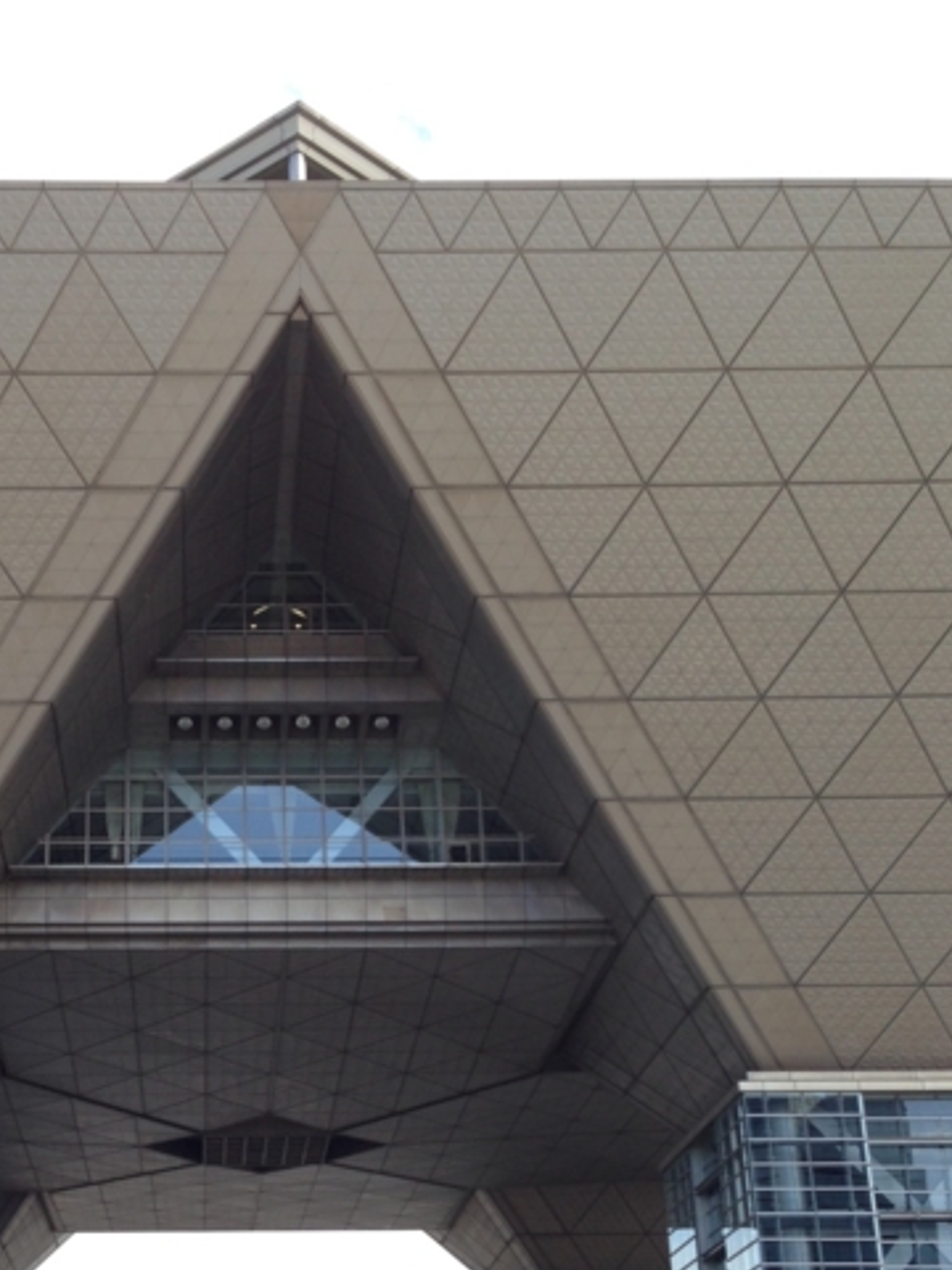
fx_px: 2017
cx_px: 225
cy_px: 1013
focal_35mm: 55
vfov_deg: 33.9
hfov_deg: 26.2
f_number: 2.4
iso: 50
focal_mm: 4.12
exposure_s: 1/401
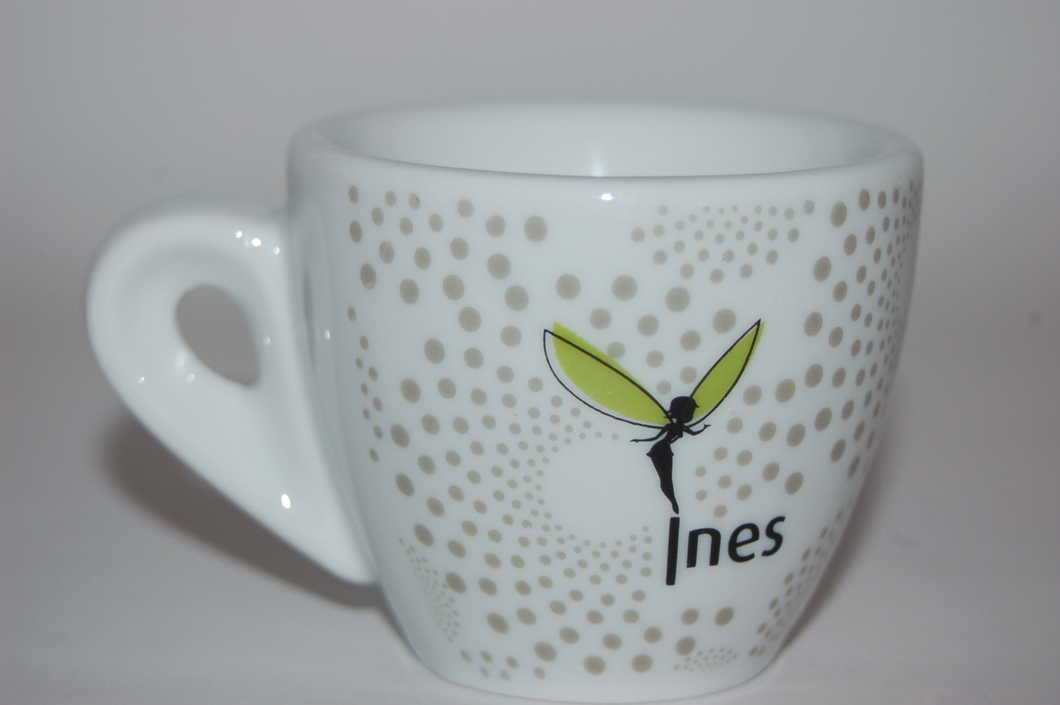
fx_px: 3530
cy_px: 352
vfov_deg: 11.4
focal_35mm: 120
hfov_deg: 17.1
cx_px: 530
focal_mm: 80
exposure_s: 1/125
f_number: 7.1
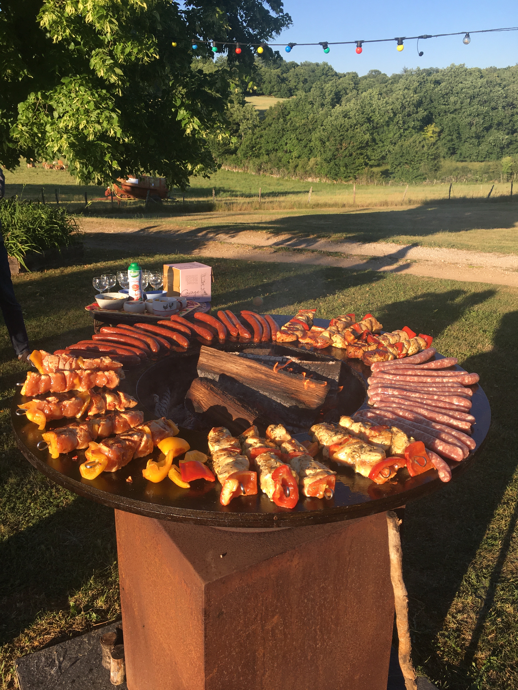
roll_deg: -1.1
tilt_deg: -20.1
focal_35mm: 29
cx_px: 259
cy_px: 345
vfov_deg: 61.7
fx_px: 579
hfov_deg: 48.2
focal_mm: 4.15
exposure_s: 1/674
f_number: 2.2
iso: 25
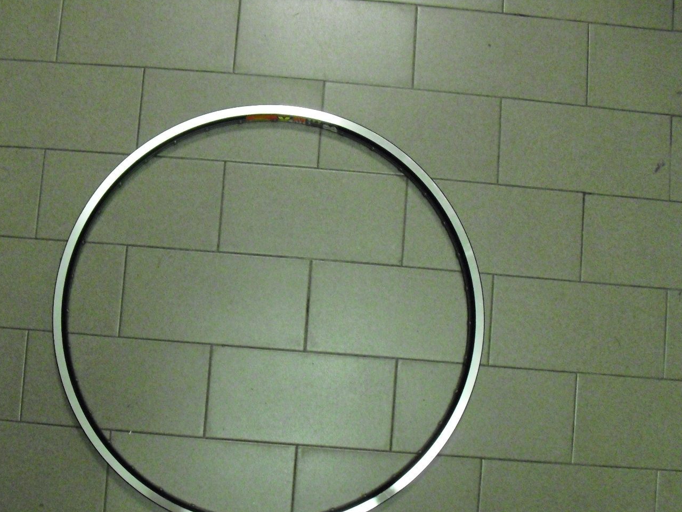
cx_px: 260
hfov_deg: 41.8
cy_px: 315
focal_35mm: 45
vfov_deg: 32.1
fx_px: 887
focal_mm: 6.3
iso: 800
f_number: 3.1
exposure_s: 1/25
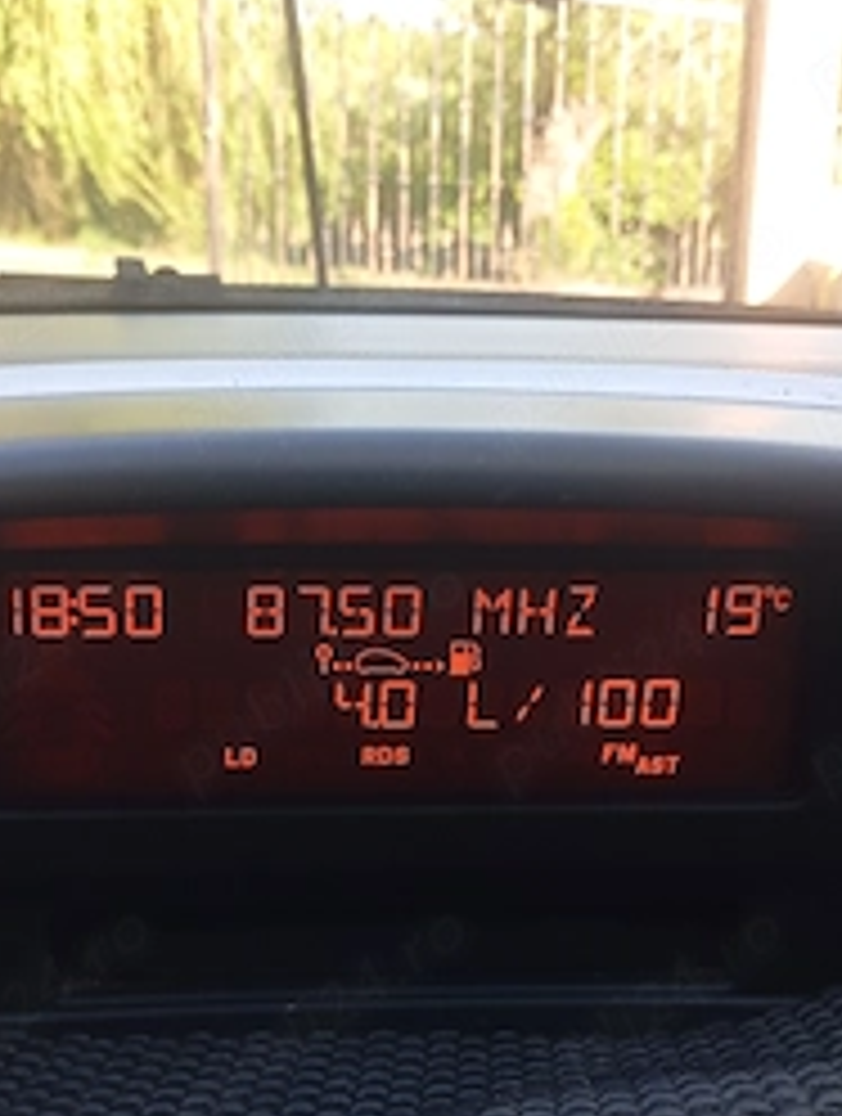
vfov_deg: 41.4
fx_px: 1454
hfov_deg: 32.2
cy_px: 747
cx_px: 477
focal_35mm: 45
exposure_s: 1/100
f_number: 1.8
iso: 226
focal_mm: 4.22
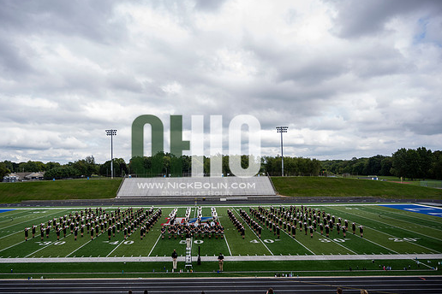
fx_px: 331
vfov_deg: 47.9
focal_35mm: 27
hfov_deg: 67.2
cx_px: 196
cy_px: 155
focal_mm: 24
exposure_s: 1/800
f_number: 4
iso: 320
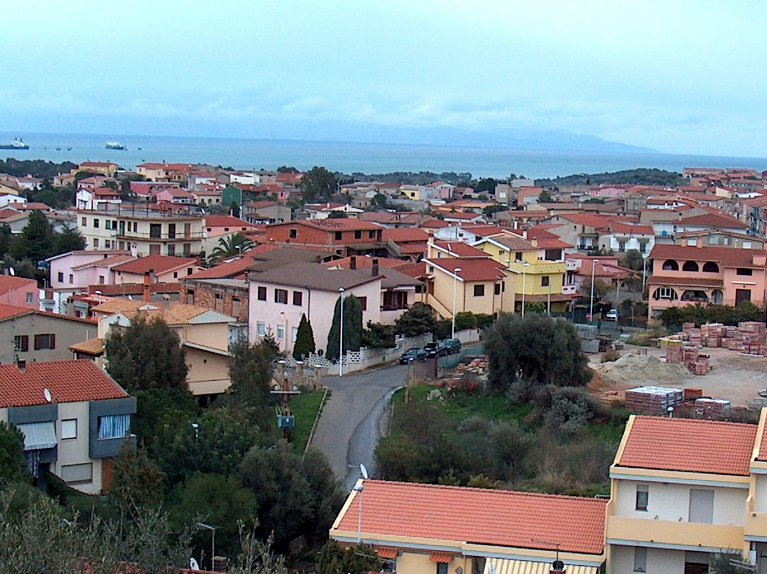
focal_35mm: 80
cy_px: 358
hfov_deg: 24.4
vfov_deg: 18.4
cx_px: 452
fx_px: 1772
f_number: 4
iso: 100
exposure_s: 1/263
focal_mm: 7.6
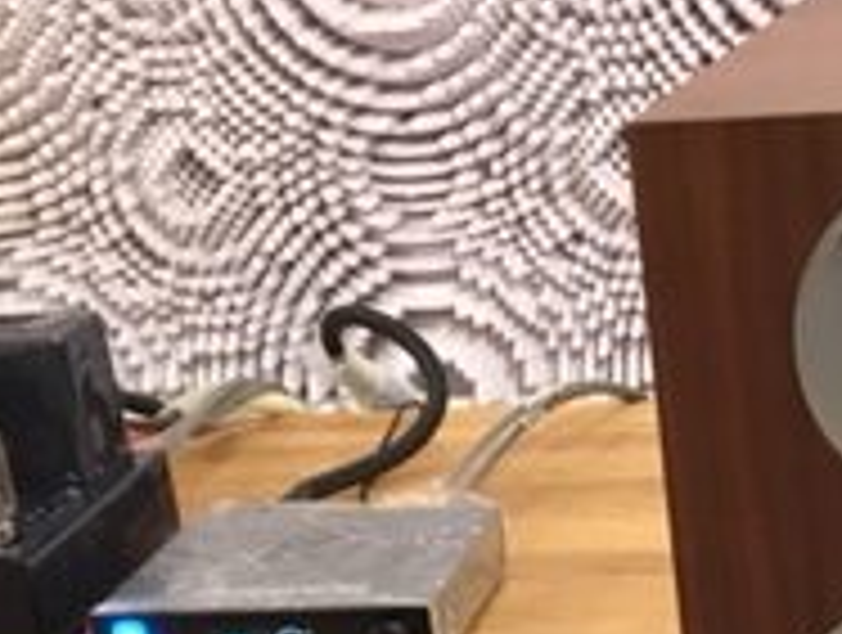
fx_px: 2413
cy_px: 1120
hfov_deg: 19.4
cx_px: 788
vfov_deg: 13.5
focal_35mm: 99
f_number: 2.2
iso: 400
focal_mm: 4.15
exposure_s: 1/17
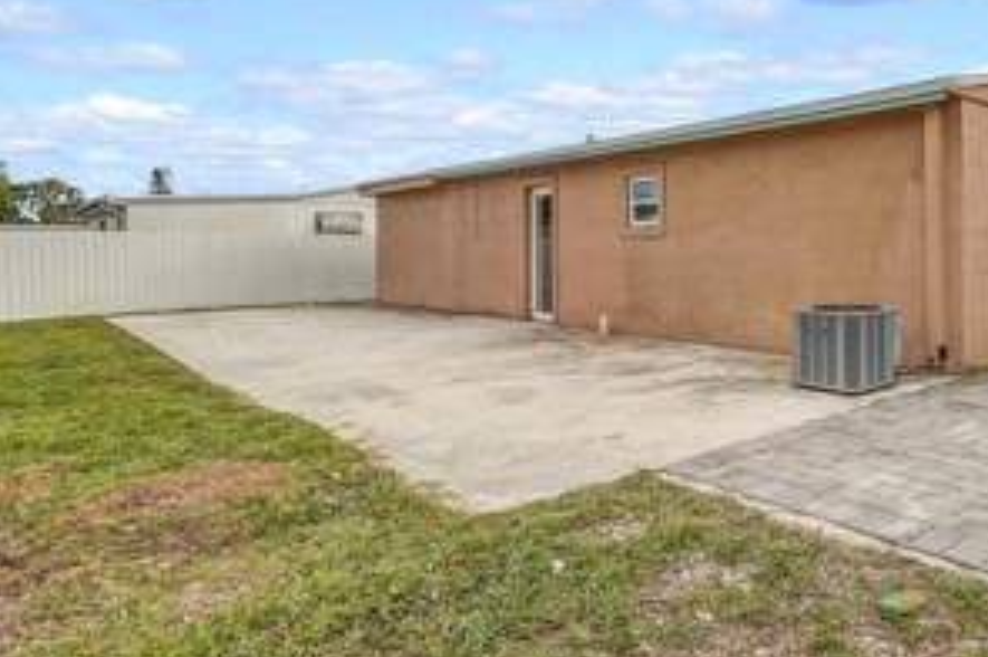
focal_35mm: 26
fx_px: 713
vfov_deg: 49.0
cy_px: 246
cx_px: 800
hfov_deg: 63.1
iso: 320
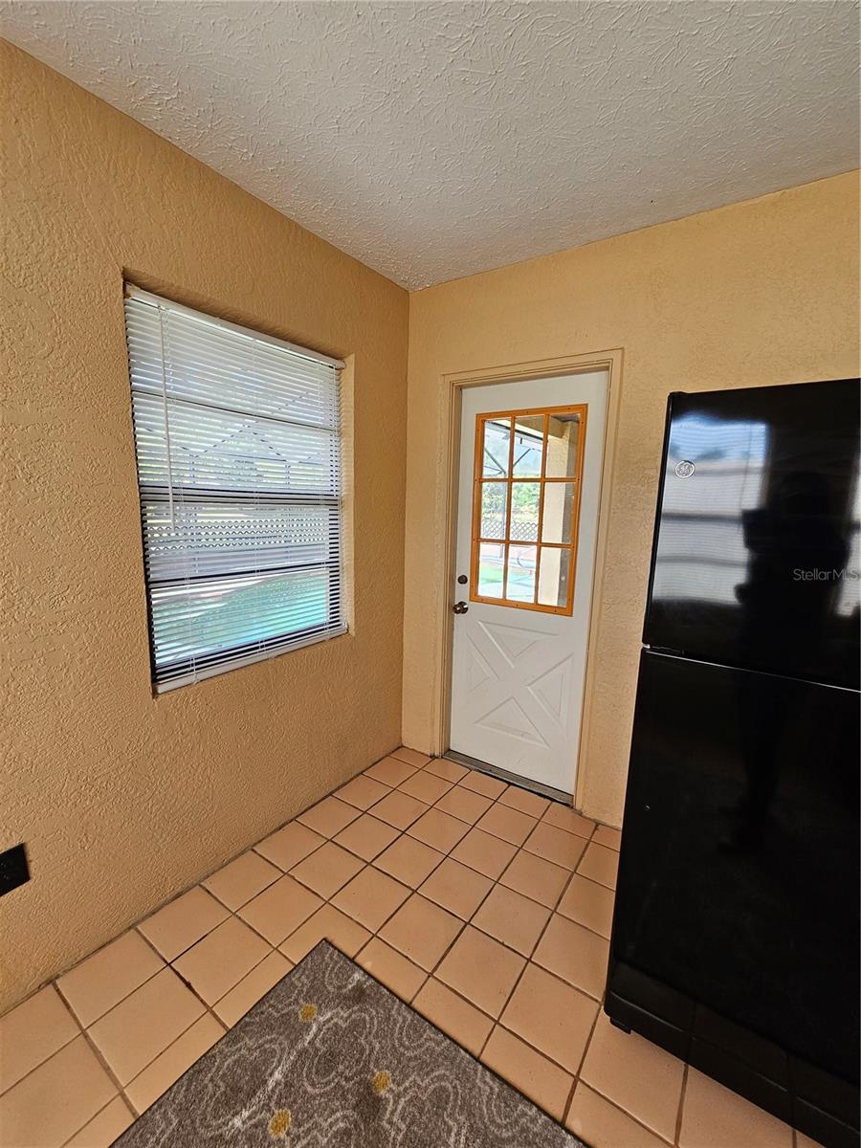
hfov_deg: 89.9
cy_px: 574
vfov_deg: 106.2
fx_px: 431
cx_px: 430
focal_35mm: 13
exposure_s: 1/207
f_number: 2.2
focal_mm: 2.2
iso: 160
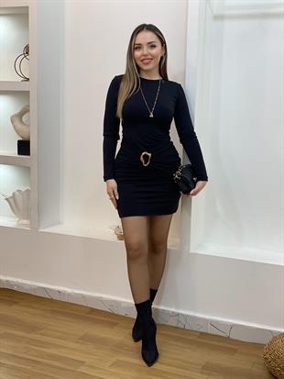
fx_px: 569
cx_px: 142
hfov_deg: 28.0
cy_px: 190
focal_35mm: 52
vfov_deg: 36.8
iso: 80
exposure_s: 1/100
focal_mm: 6
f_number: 2
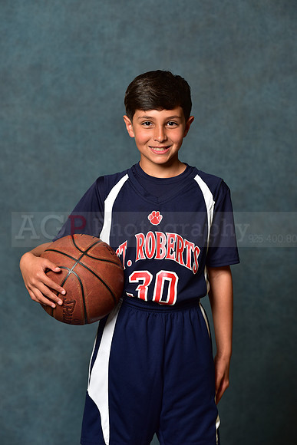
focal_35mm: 145
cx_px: 148
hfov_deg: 9.5
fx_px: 1793
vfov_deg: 14.2
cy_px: 222
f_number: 4.5
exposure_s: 1/200
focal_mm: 145
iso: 250
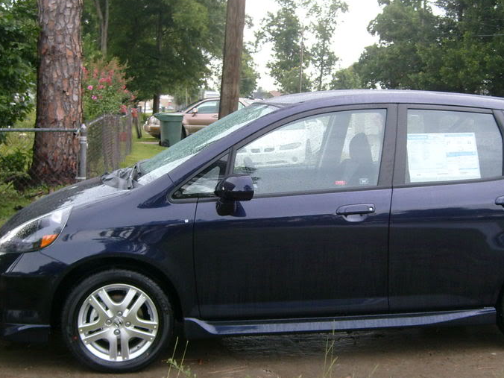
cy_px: 204
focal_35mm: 53
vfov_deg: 27.5
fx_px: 772
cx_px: 293
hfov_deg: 36.1
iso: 80
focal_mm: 5.8
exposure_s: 1/90
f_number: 2.8
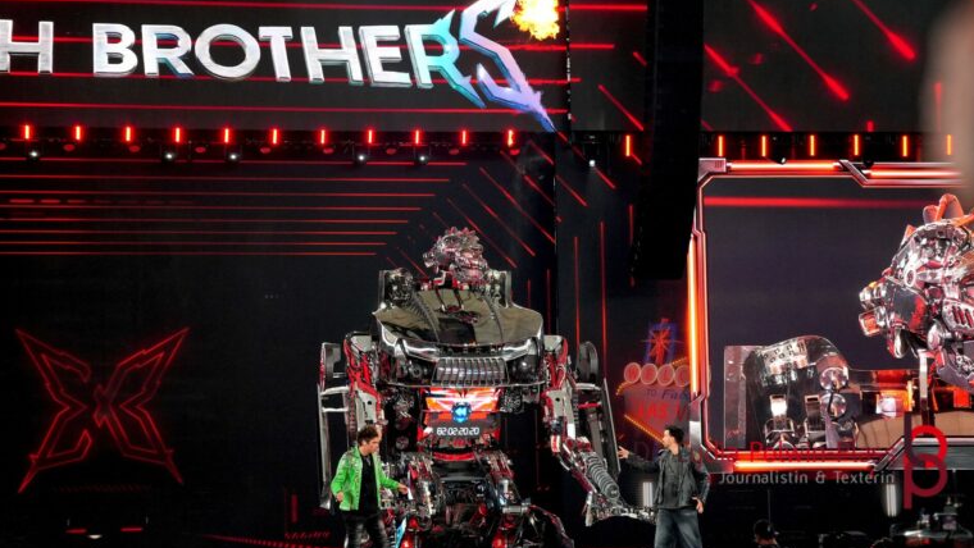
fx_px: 3281
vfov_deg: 9.6
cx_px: 490
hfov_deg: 16.9
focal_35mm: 127
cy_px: 257
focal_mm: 80
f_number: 5
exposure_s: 1/160
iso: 2000
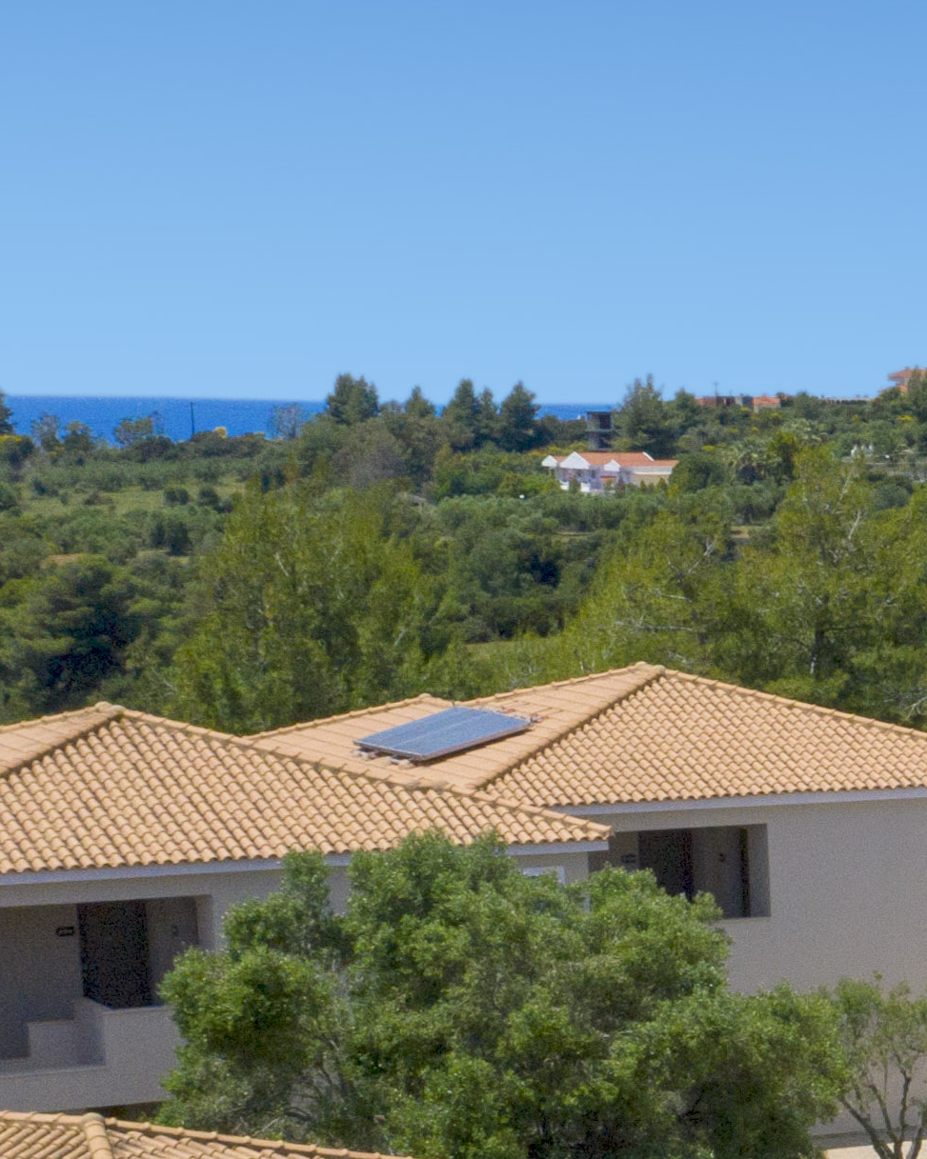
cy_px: 1085
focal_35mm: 118
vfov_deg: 16.1
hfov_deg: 11.2
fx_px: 4048
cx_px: 2143
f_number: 7.1
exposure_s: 1/1250
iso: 100
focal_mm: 10.26
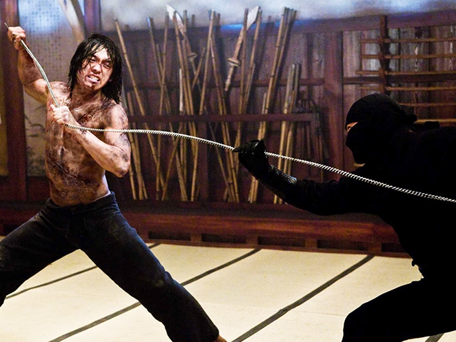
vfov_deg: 20.4
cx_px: 201
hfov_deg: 27.0
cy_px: 172
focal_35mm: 72
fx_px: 949
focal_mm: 44
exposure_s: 1/250
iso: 2000
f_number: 3.2
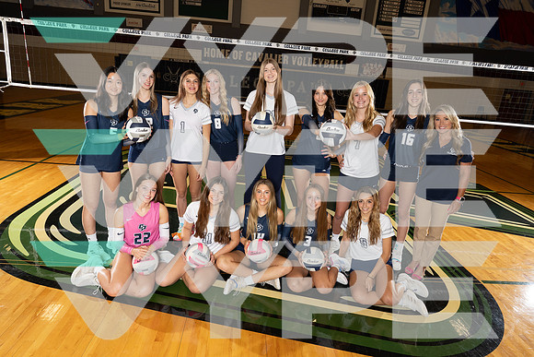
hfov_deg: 73.7
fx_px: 356
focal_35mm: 24
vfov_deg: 53.2
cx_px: 267
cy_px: 178
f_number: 8
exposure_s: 1/250
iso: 1250
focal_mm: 24
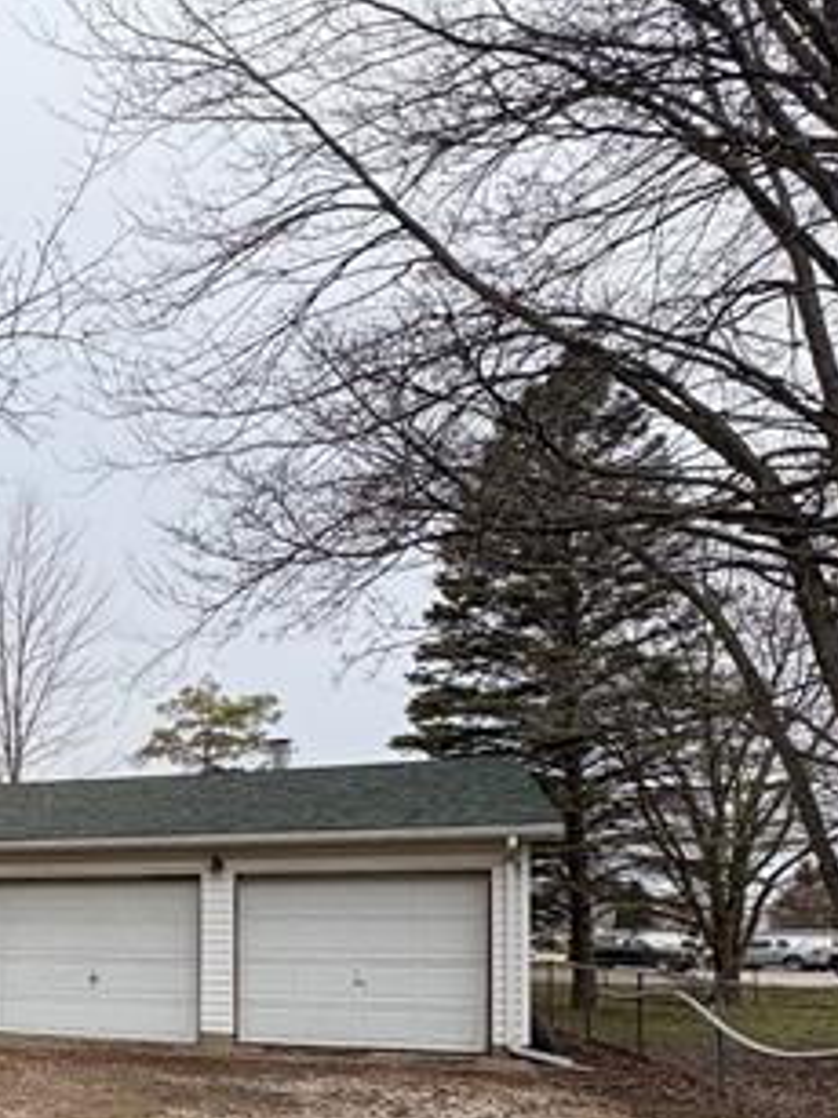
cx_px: -179
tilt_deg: +2.2
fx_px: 1131
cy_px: 910
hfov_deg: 33.0
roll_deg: -0.9
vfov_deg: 49.3
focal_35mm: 35
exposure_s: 1/720
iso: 40
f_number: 2.2
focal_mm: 2.22
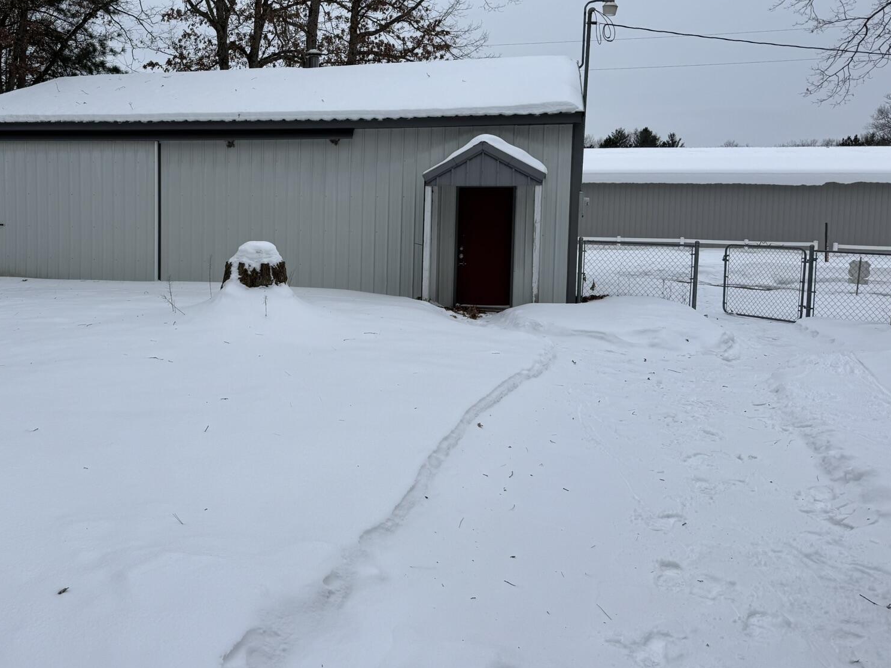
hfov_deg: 54.2
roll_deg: -0.1
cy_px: 268
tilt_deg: -10.1
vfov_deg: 42.7
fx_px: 849
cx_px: 293
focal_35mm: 33
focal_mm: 6.76
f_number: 1.78
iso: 80
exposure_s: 1/1425
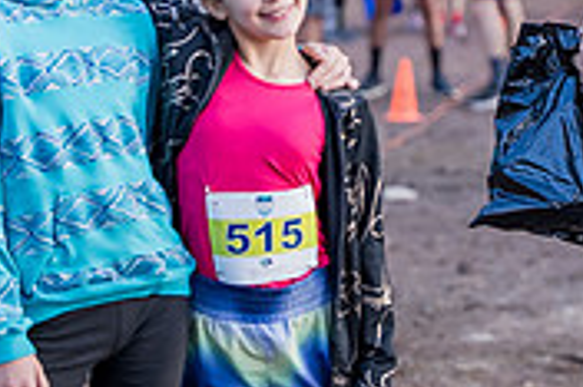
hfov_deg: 10.4
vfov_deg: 6.9
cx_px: 421
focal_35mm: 198
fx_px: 3203
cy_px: 236
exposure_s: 1/250
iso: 400
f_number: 3.2
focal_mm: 60
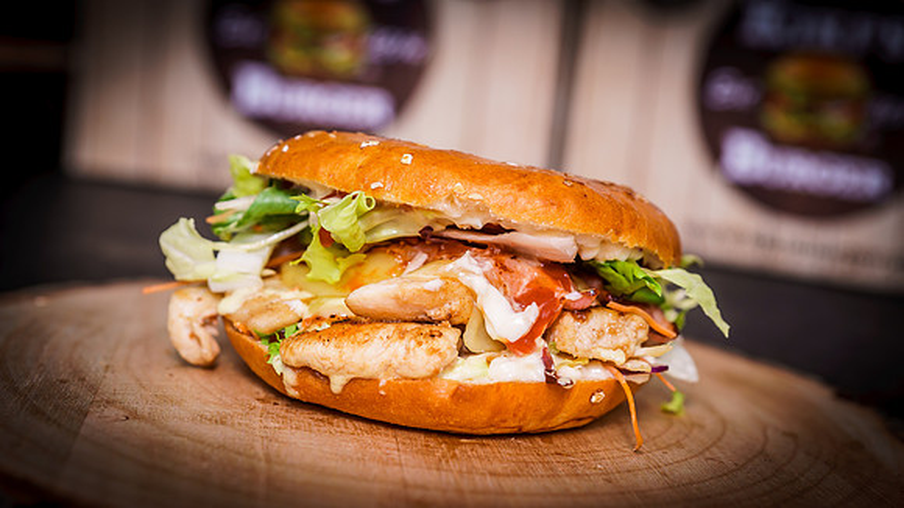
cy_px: 295
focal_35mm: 83
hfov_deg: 25.6
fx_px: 1989
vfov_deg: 14.6
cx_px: 462
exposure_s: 1/250
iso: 100
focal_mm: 70
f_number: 4
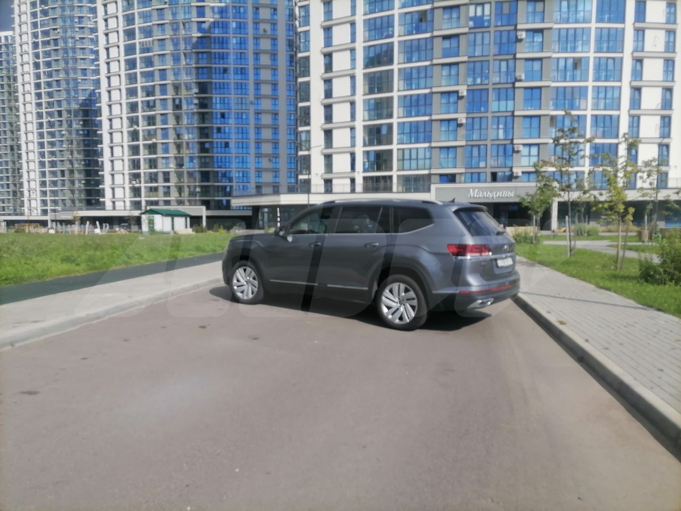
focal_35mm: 26
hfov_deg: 67.3
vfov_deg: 53.1
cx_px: 340
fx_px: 511
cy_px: 256
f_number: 1.8
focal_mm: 5.4
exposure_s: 1/2232
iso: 50
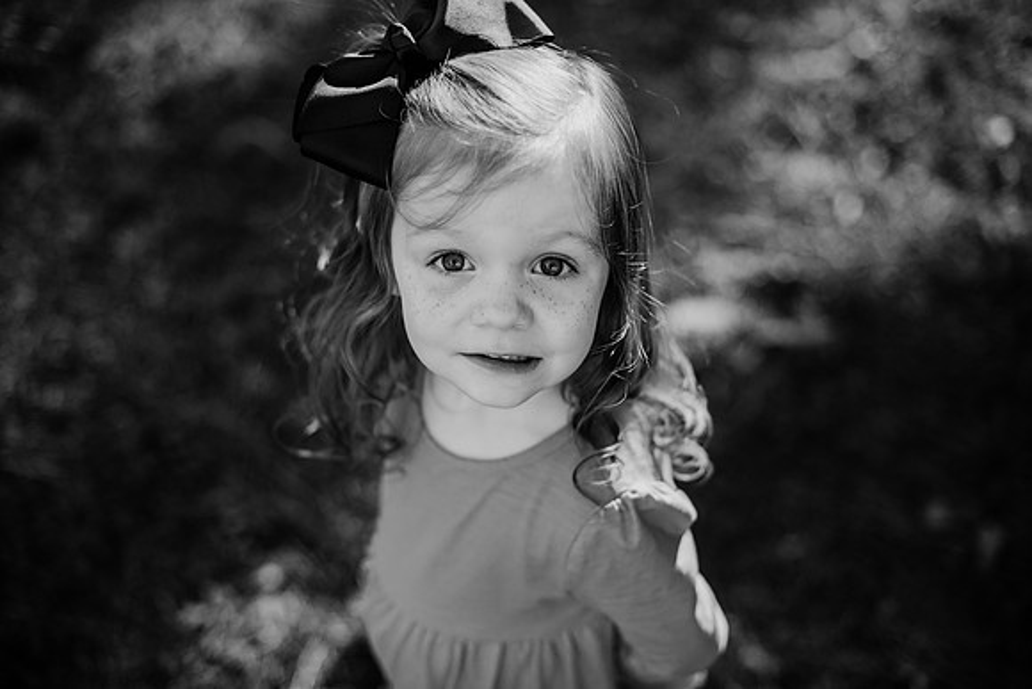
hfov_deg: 39.6
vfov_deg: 27.0
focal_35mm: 50
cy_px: 344
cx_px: 516
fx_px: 1434
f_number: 2
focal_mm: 50
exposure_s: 1/1000
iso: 200
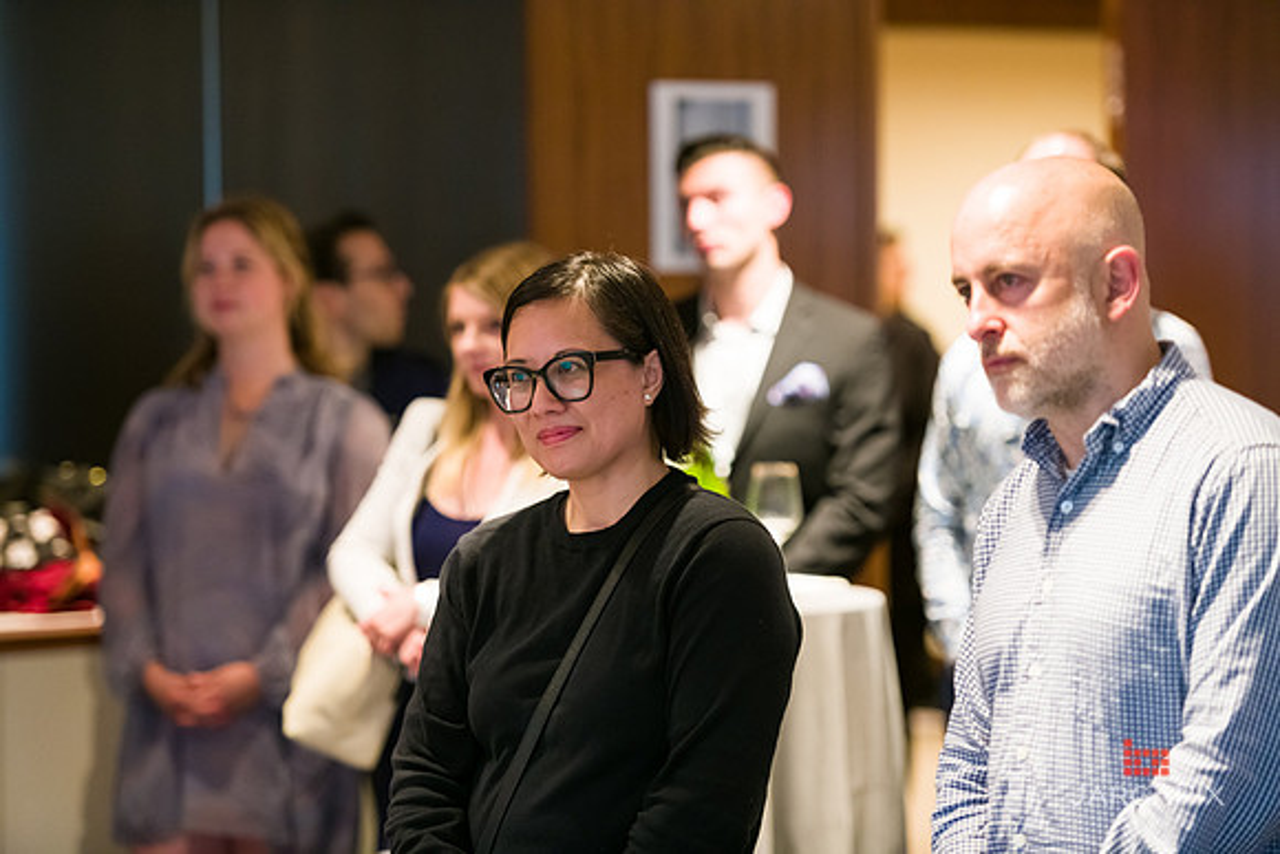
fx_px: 4801
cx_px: 640
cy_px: 427
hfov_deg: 15.2
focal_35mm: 135
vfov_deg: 10.2
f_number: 3.2
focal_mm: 135
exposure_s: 1/200
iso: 1600
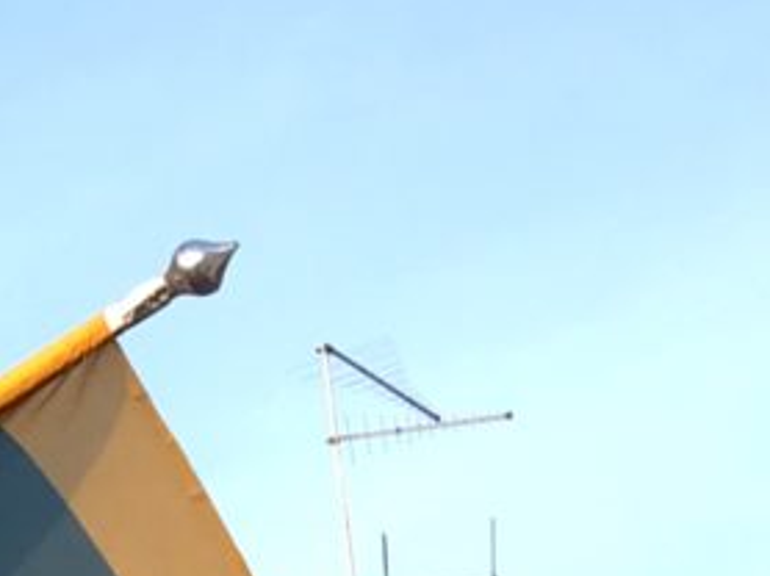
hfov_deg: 8.3
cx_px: -1399
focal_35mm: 209
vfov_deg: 7.0
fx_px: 4645
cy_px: 914
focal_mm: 4.15
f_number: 2.2
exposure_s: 1/204
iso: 25
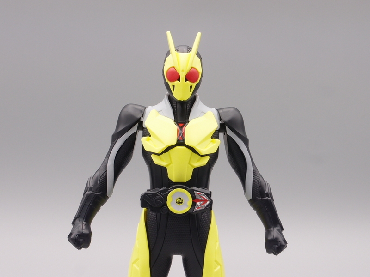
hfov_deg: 27.4
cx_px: 185
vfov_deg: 20.7
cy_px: 138
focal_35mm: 71
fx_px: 759
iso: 100
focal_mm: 15.27
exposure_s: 1/13
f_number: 8
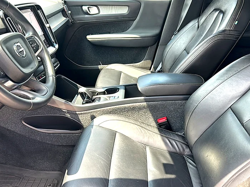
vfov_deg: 54.9
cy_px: 94
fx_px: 181
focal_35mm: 25
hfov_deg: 69.4
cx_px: 125
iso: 64
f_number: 1.78
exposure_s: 1/196
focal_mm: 6.86
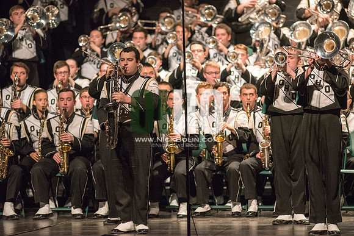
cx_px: 177
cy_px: 118
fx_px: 2951
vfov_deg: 4.6
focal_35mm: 300
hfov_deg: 6.9
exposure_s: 1/500
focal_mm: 300
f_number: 2.8
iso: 4000
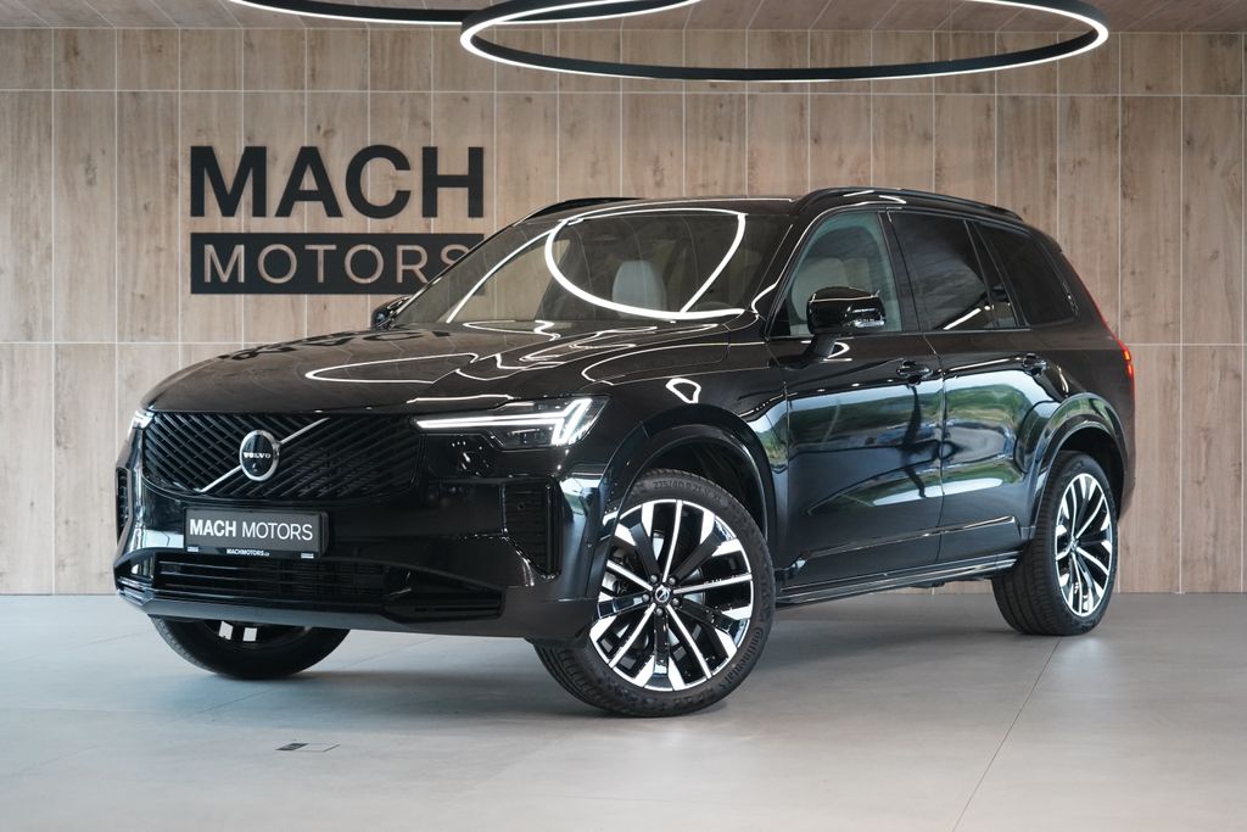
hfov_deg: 29.2
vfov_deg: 19.7
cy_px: 416
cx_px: 624
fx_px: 2390
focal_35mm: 69
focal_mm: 69
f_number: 5.6
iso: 5000
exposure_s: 1/160
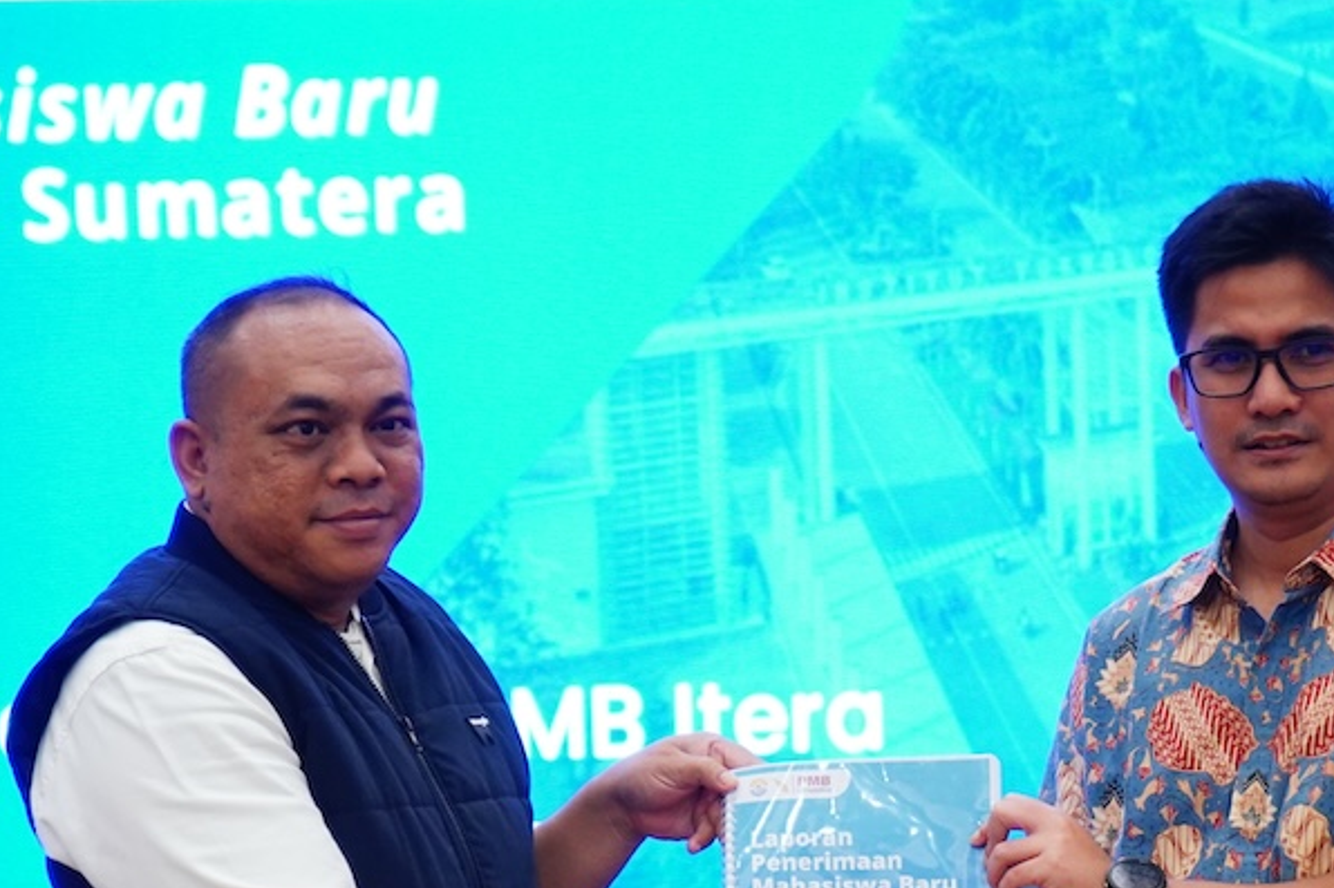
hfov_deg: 14.5
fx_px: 5223
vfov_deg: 9.7
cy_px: 799
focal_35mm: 141
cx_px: 985
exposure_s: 1/125
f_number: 5.6
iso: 4000
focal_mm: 70
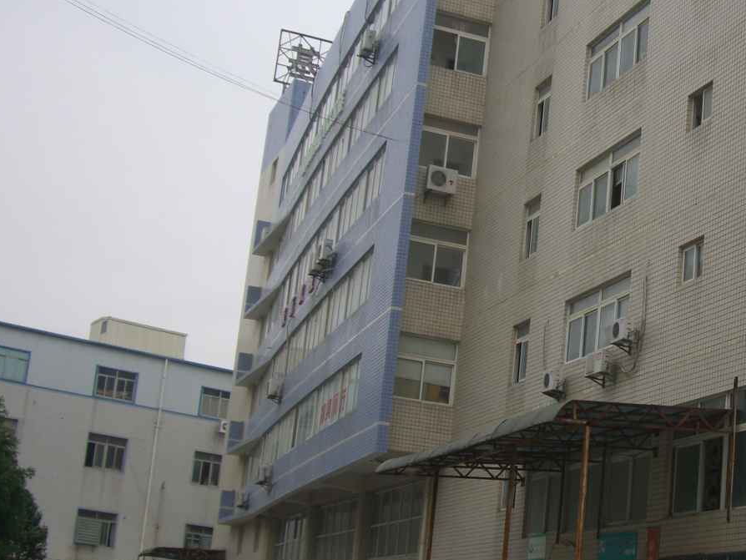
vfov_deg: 21.6
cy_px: 312
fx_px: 1466
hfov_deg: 27.7
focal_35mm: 68
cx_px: 646
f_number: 2.8
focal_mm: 7.9
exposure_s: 1/400
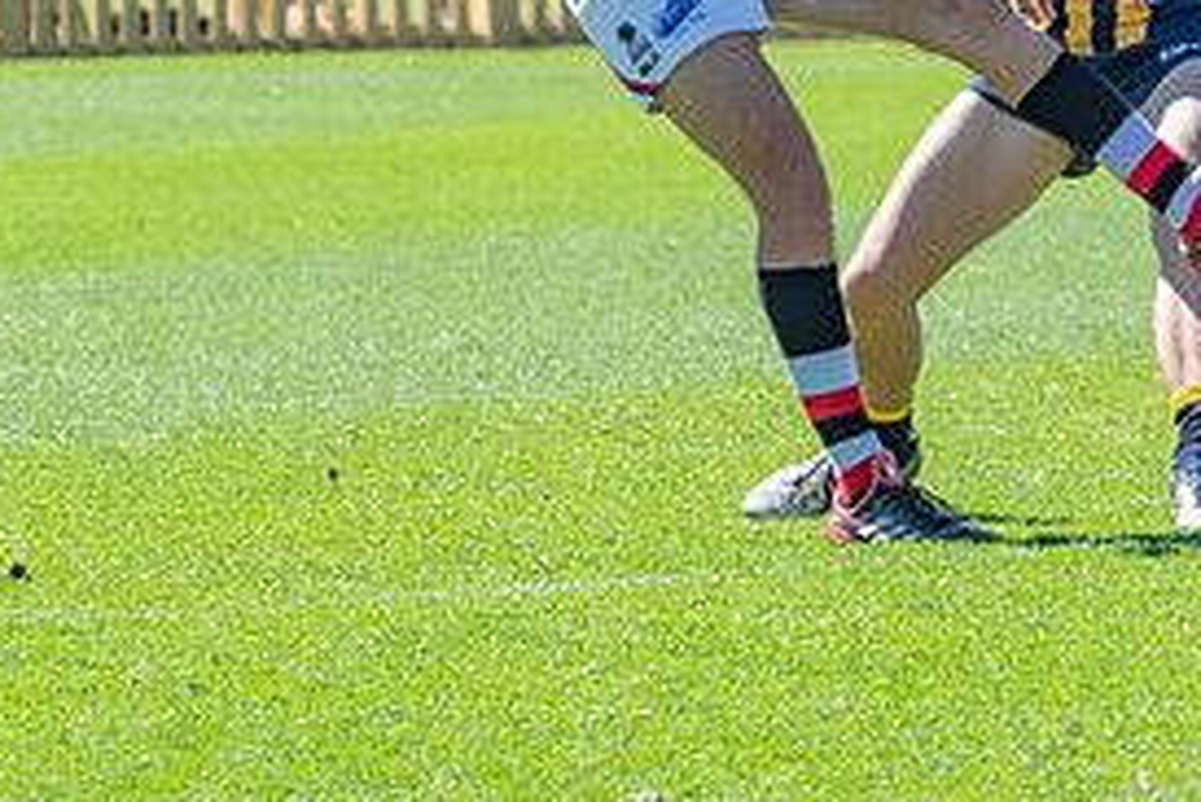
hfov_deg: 1.8
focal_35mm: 1156
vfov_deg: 1.2
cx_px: 976
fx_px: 38584
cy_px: 105
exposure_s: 1/800
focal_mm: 300
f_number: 11
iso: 800
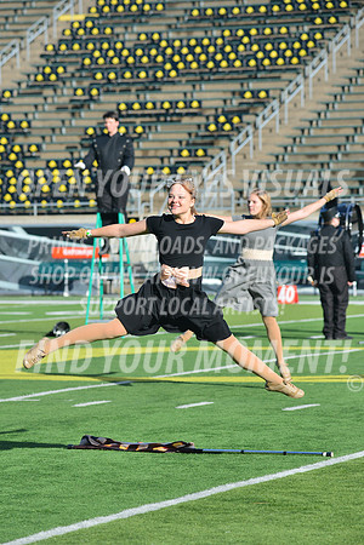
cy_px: 272
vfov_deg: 13.2
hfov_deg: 8.9
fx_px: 2351
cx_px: 182
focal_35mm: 155
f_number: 5.6
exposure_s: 1/1000
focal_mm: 155
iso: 125
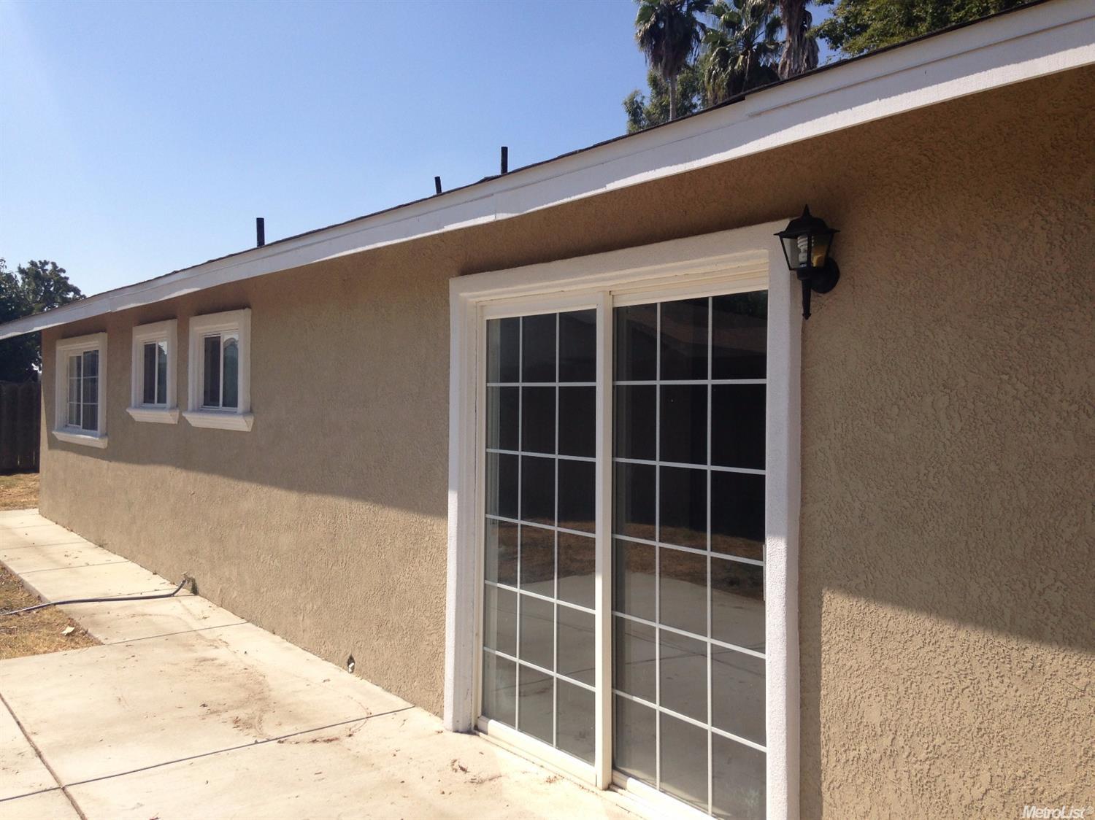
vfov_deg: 42.9
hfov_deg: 55.4
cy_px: 410
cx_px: 548
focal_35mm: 33
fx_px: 1044
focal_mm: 4.12
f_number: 2.4
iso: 50
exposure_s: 1/1938
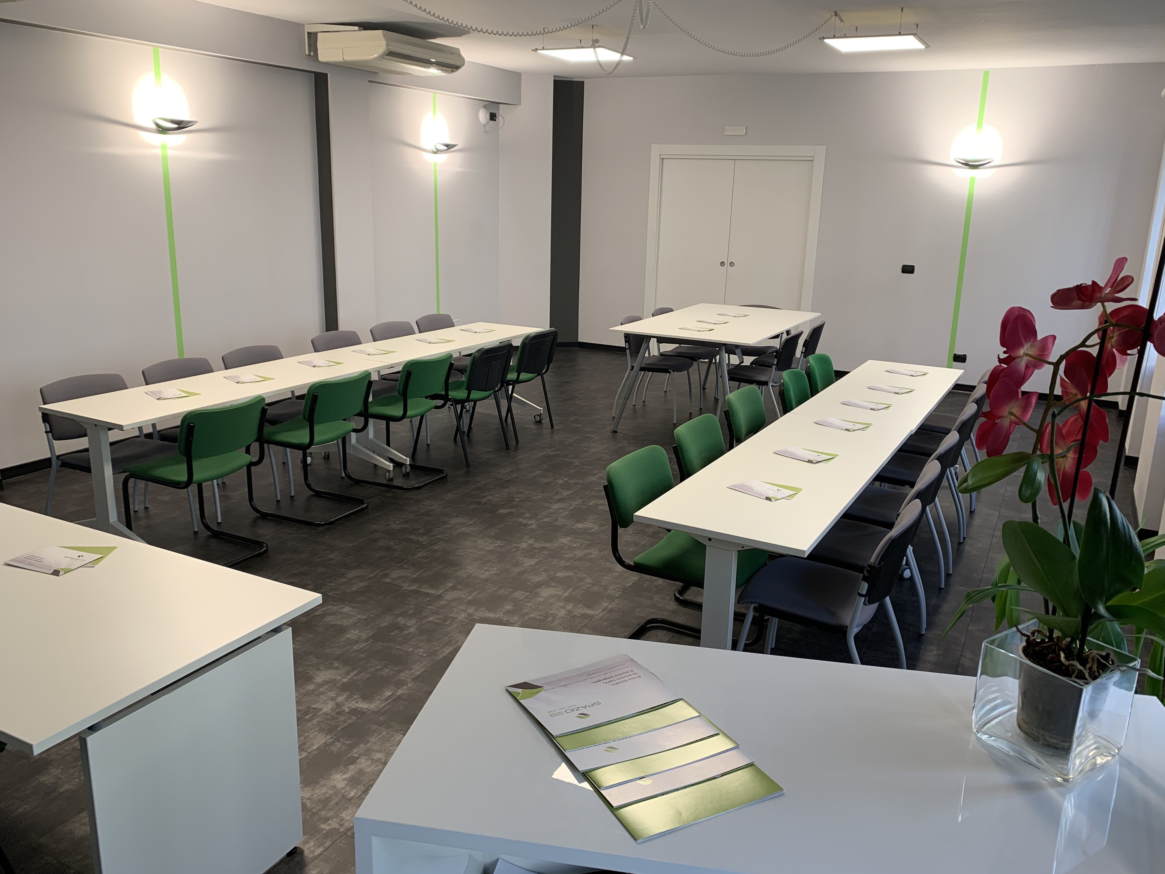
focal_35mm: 27
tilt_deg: -15.6
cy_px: 431
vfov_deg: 51.4
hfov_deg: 65.3
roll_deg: -1.1
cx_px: 602
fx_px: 909
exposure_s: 1/50
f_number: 1.8
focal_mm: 4.25
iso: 50
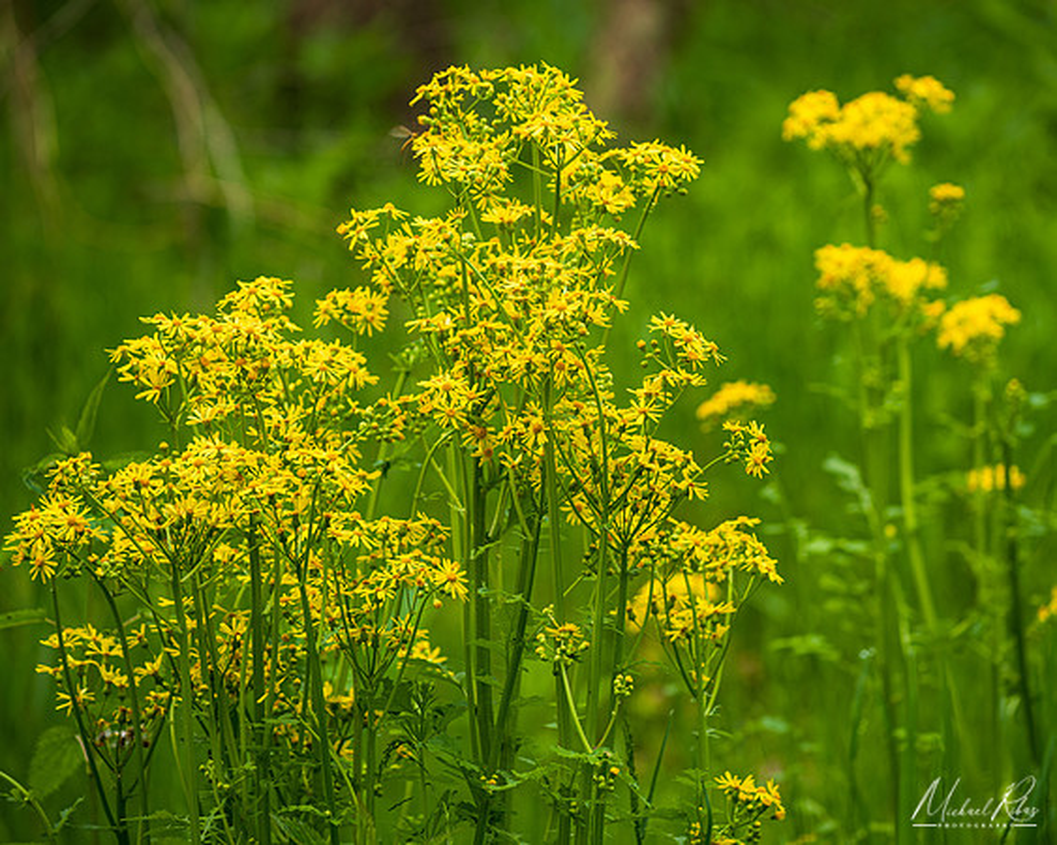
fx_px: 6257
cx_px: 633
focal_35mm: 200
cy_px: 376
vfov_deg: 7.7
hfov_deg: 9.7
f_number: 4.5
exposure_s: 1/125
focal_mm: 160
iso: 64
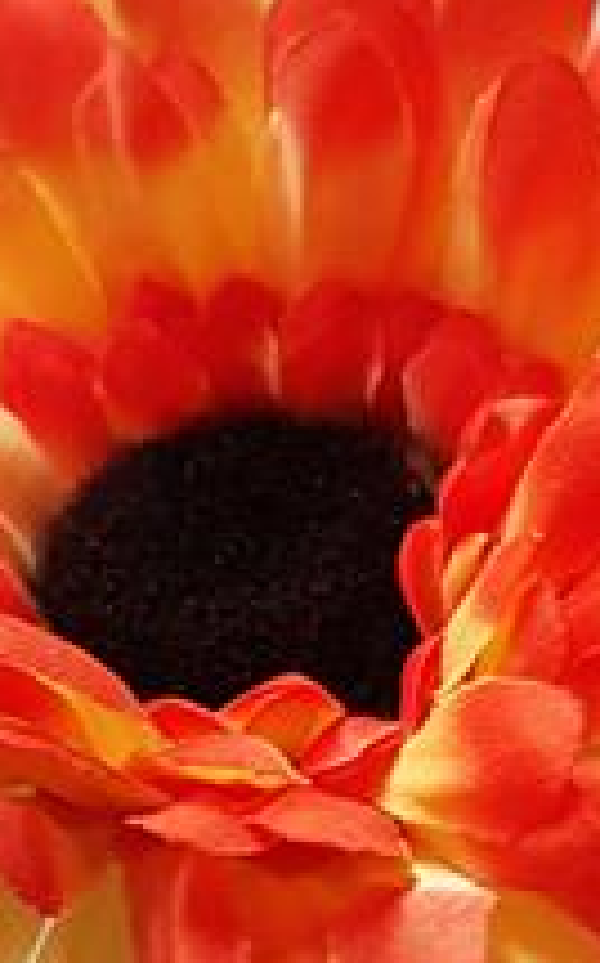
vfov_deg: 20.1
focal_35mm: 103
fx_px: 2700
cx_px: 237
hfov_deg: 12.7
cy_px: 681
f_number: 1.7
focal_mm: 4.3
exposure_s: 1/50
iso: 125
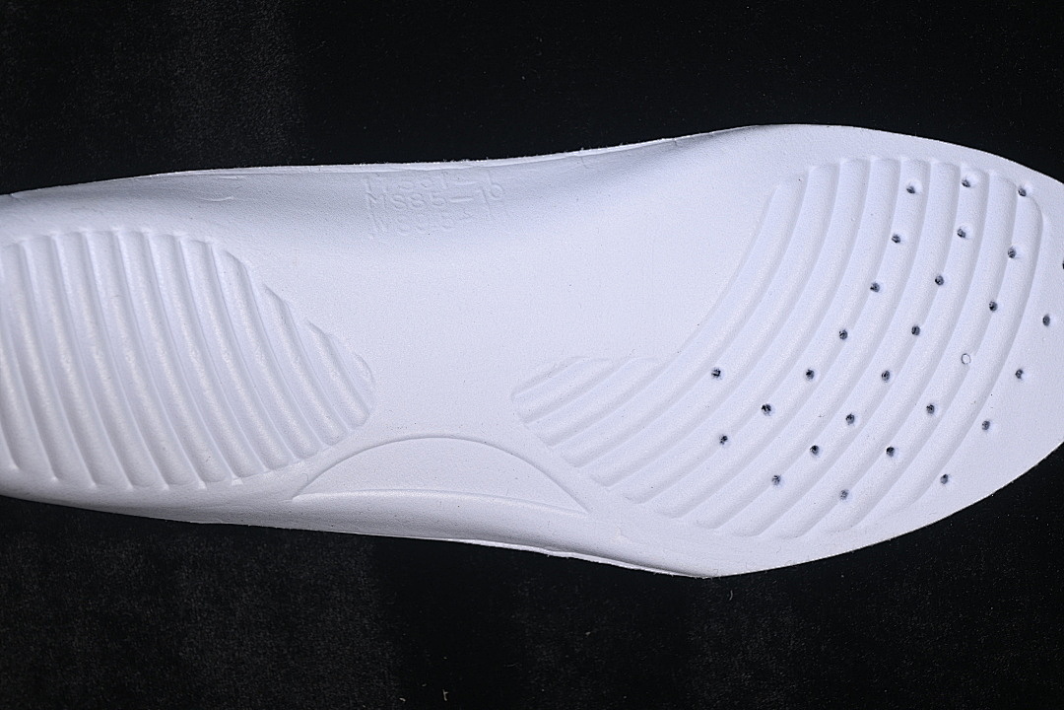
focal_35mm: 75
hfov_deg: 27.0
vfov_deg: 18.2
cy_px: 355
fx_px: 2216
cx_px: 532
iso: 160
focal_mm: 50
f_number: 7.1
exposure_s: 1/80
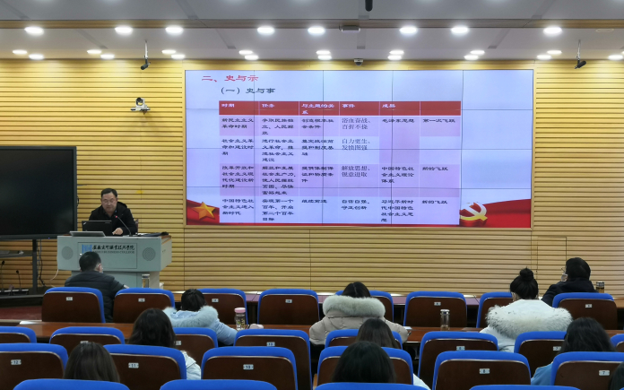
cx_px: 313
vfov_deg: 26.9
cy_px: 192
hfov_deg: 41.8
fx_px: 816
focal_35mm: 48
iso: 125
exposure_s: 1/50
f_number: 1.8
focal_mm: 3.95
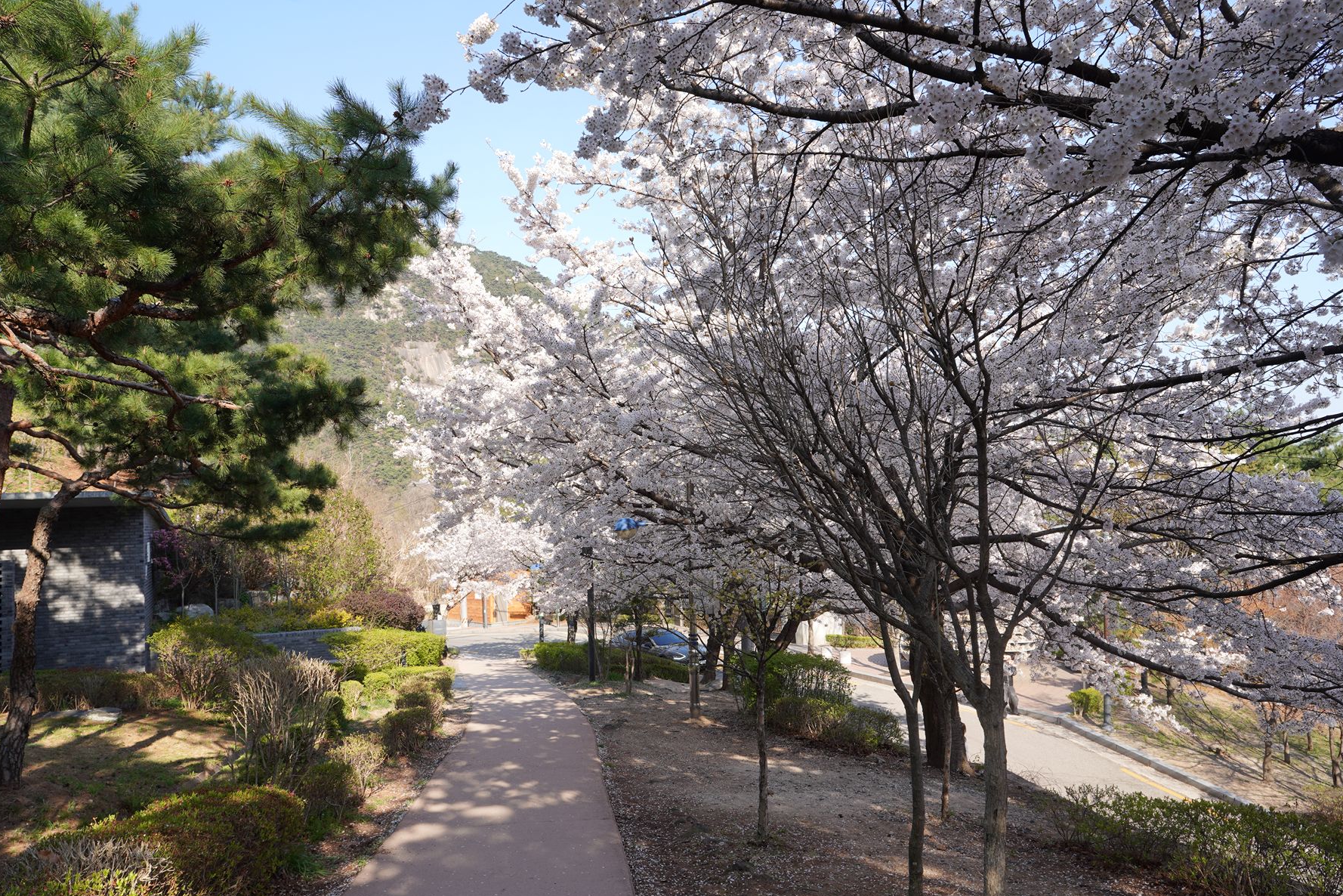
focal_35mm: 27
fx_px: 1007
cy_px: 466
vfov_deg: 47.9
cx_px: 630
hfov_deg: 67.3
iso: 100
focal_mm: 24
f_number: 9
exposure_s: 1/100
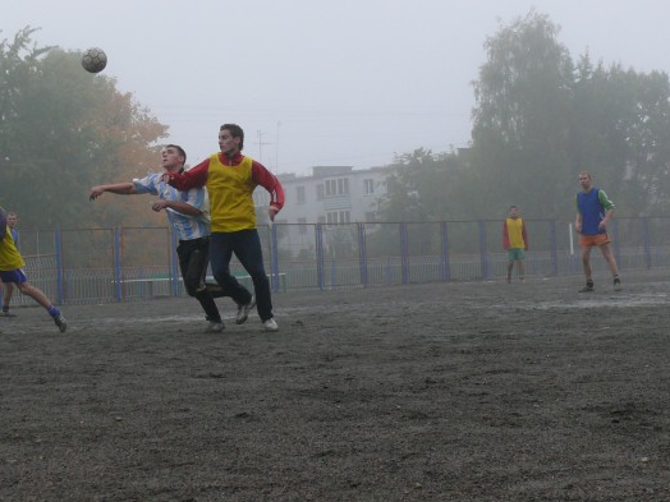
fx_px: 1490
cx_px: 279
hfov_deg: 25.3
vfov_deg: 19.1
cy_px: 243
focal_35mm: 77
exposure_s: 1/500
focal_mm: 10.3
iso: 160
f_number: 3.2
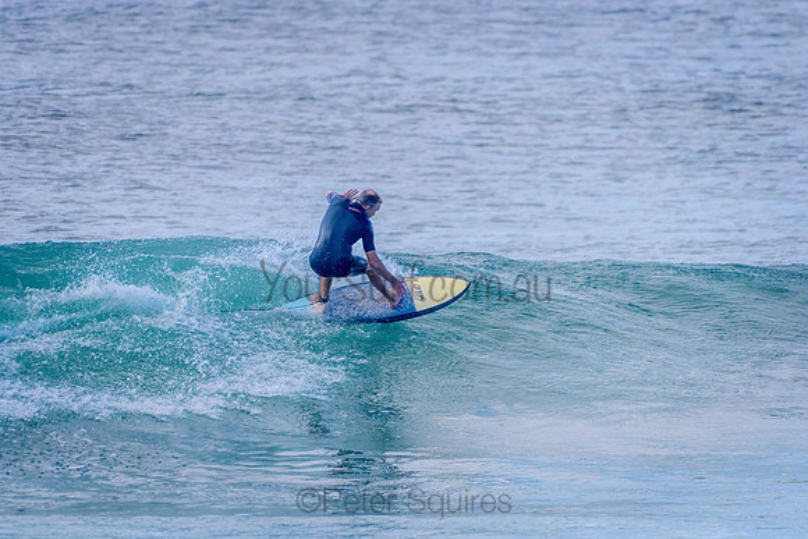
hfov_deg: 3.4
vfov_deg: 2.2
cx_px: 359
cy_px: 280
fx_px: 13748
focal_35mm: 612
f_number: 5.6
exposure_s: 1/2000
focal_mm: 500
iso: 360
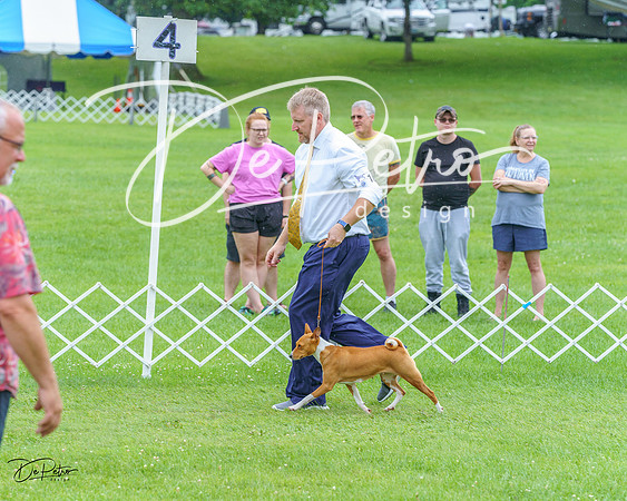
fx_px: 3008
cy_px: 250
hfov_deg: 11.9
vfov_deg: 9.5
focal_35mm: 162
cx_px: 314
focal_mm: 144
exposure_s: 1/800
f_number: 5
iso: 400
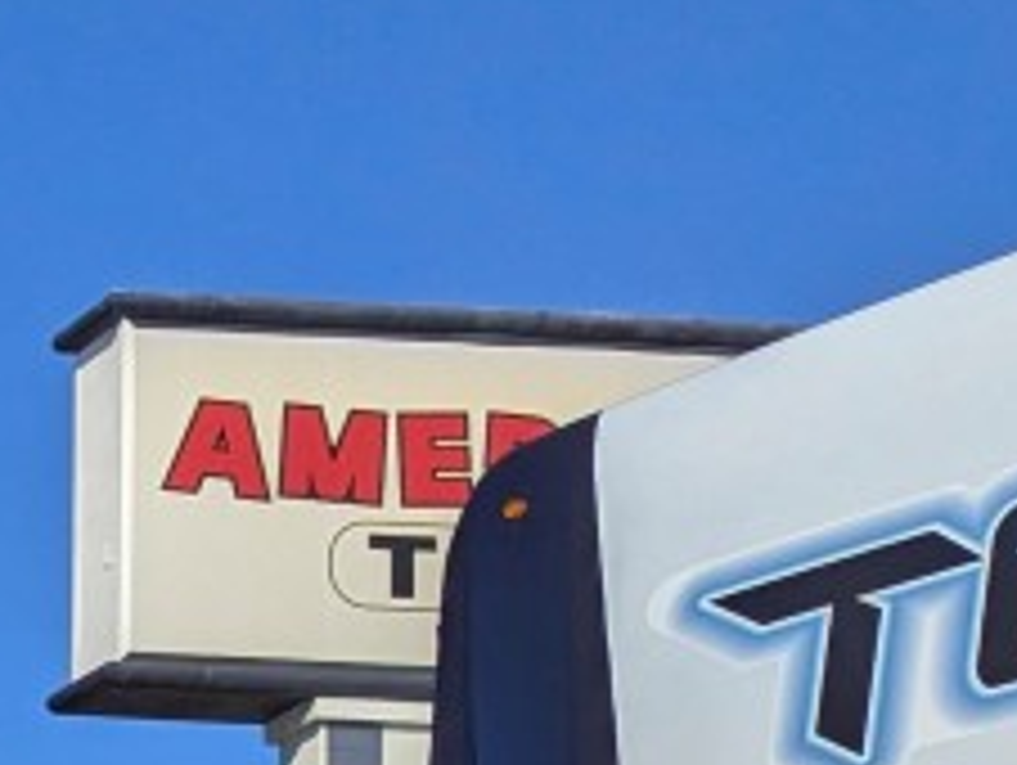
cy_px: 1440
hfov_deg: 10.0
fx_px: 4353
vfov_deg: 9.5
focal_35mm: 148
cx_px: -2014
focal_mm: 6.81
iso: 46
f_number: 1.85
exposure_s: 1/8065
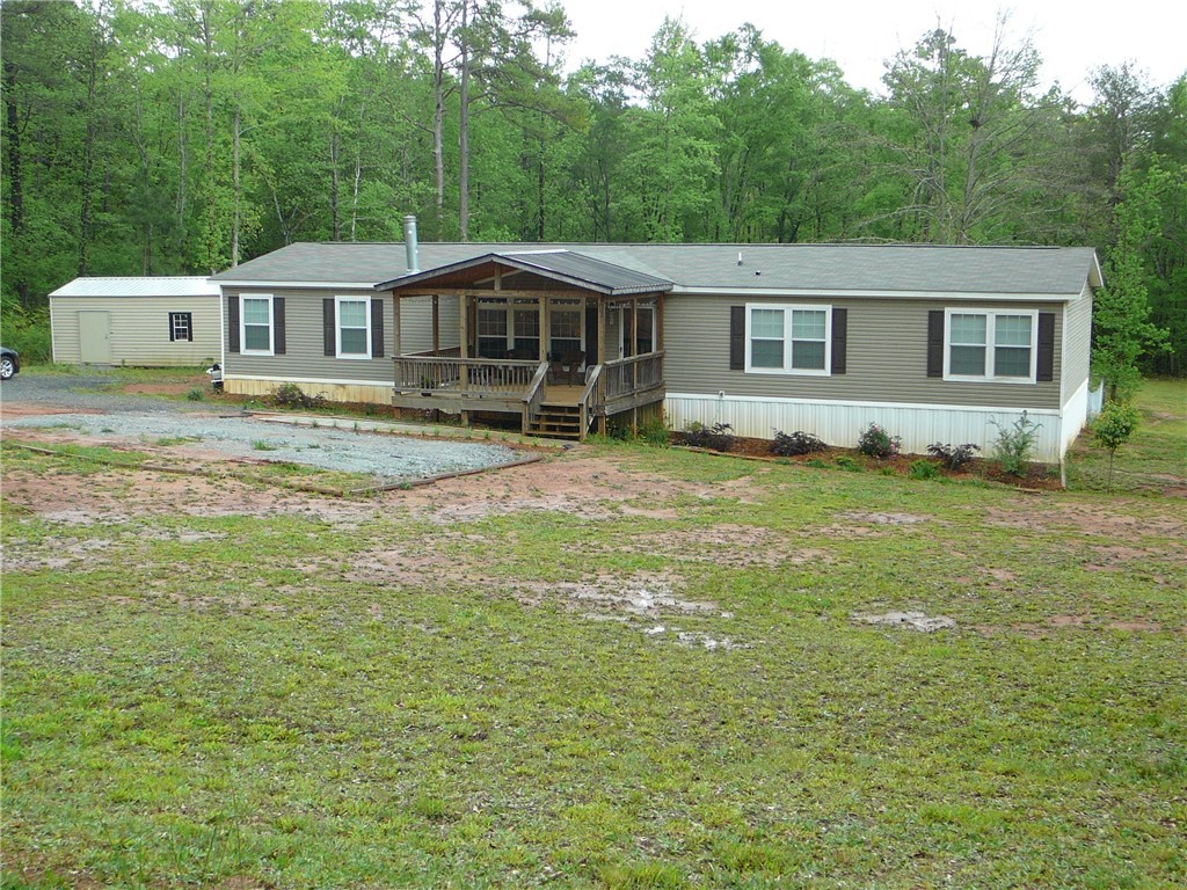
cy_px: 445
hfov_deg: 42.1
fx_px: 1543
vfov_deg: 32.2
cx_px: 594
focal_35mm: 45
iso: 80
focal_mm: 6.7
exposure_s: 1/80
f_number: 3.2
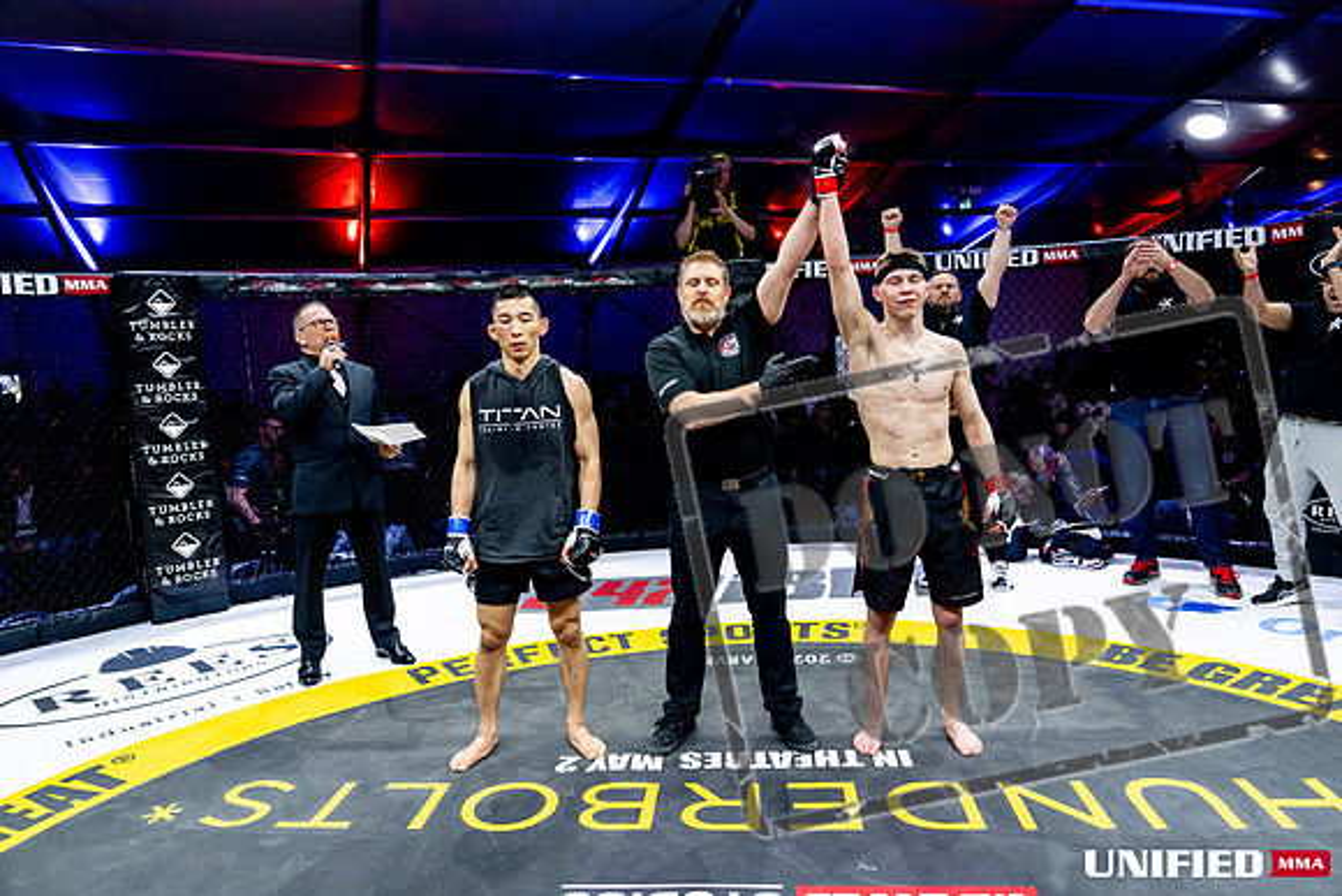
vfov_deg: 51.3
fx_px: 932
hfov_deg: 71.5
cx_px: 671
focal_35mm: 25
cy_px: 448
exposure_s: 1/1250
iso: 3200
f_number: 2.8
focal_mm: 25
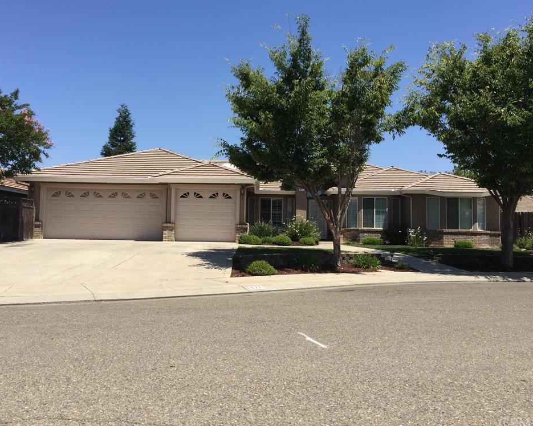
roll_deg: -1.9
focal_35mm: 31
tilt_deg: +4.5
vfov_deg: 47.1
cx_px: 253
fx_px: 489
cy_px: 210
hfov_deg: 57.2
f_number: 2.2
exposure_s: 1/2475
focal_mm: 4.15
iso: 32
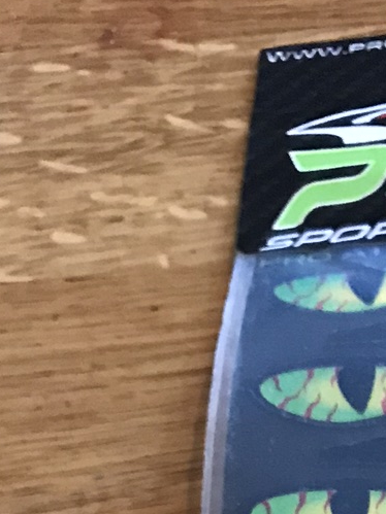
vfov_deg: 14.2
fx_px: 1711
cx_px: 422
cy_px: 1041
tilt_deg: -62.2
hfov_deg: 12.7
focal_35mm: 115
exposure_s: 1/17
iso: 80
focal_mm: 3.99
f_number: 1.8
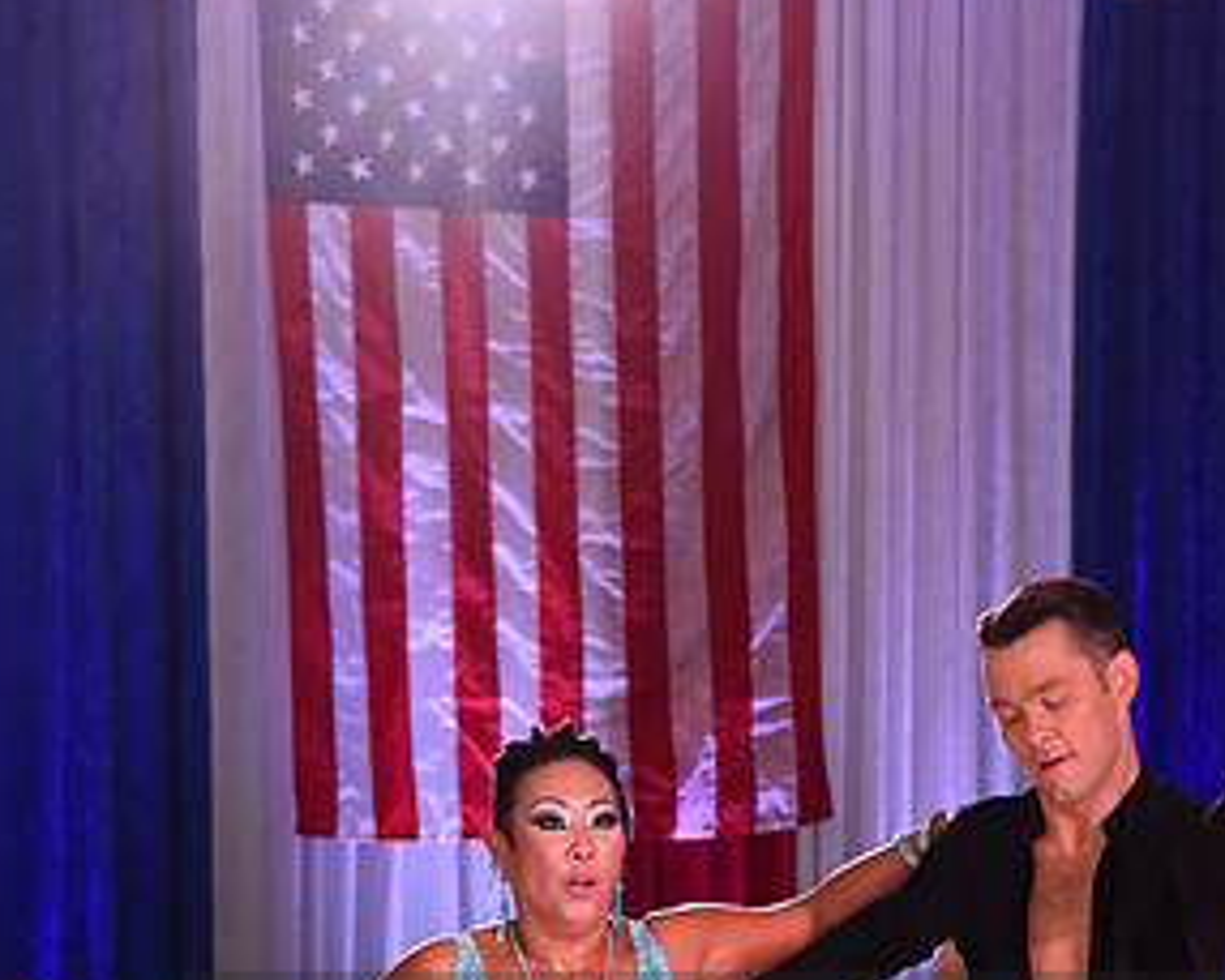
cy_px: 1117
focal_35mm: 181
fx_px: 6564
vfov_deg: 8.5
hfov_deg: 10.7
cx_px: 777
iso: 2500
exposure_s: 1/320
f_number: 6.3
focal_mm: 95
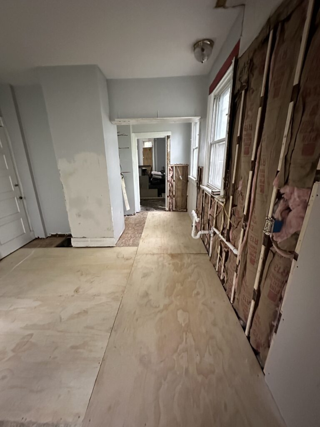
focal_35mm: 14
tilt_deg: -16.8
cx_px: 160
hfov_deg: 85.7
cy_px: 214
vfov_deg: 102.1
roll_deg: -0.3
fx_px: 173
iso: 1250
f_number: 2.2
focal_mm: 2.22
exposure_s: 1/60
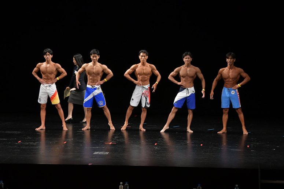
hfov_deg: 14.0
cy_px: 94
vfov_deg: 9.3
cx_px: 142
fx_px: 1159
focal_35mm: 147
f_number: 5.6
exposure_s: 1/400
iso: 3200
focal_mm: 98
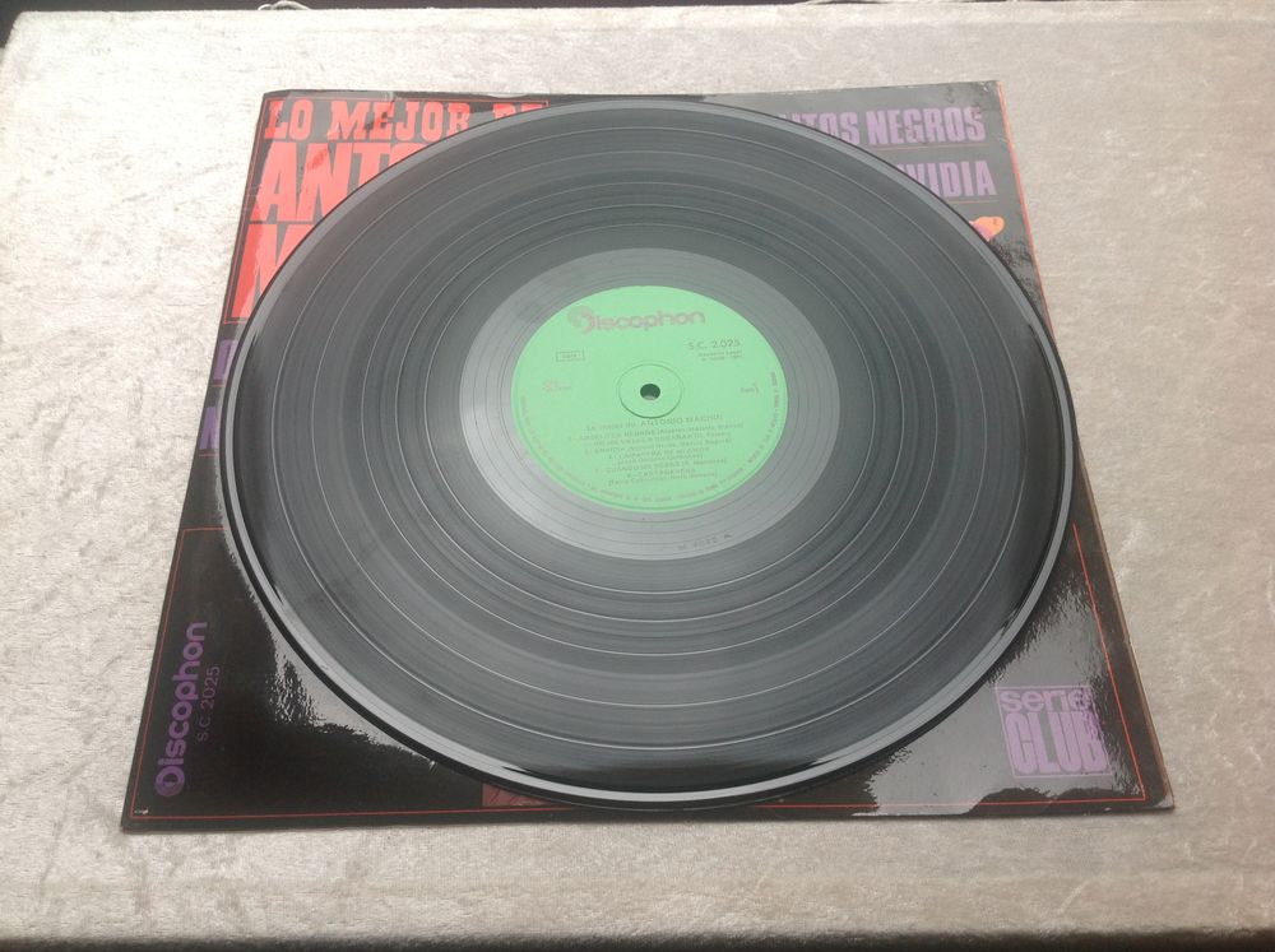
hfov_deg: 52.7
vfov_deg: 40.6
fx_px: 1287
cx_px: 638
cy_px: 476
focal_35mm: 35
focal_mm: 4.28
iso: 50
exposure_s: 1/40
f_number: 2.4
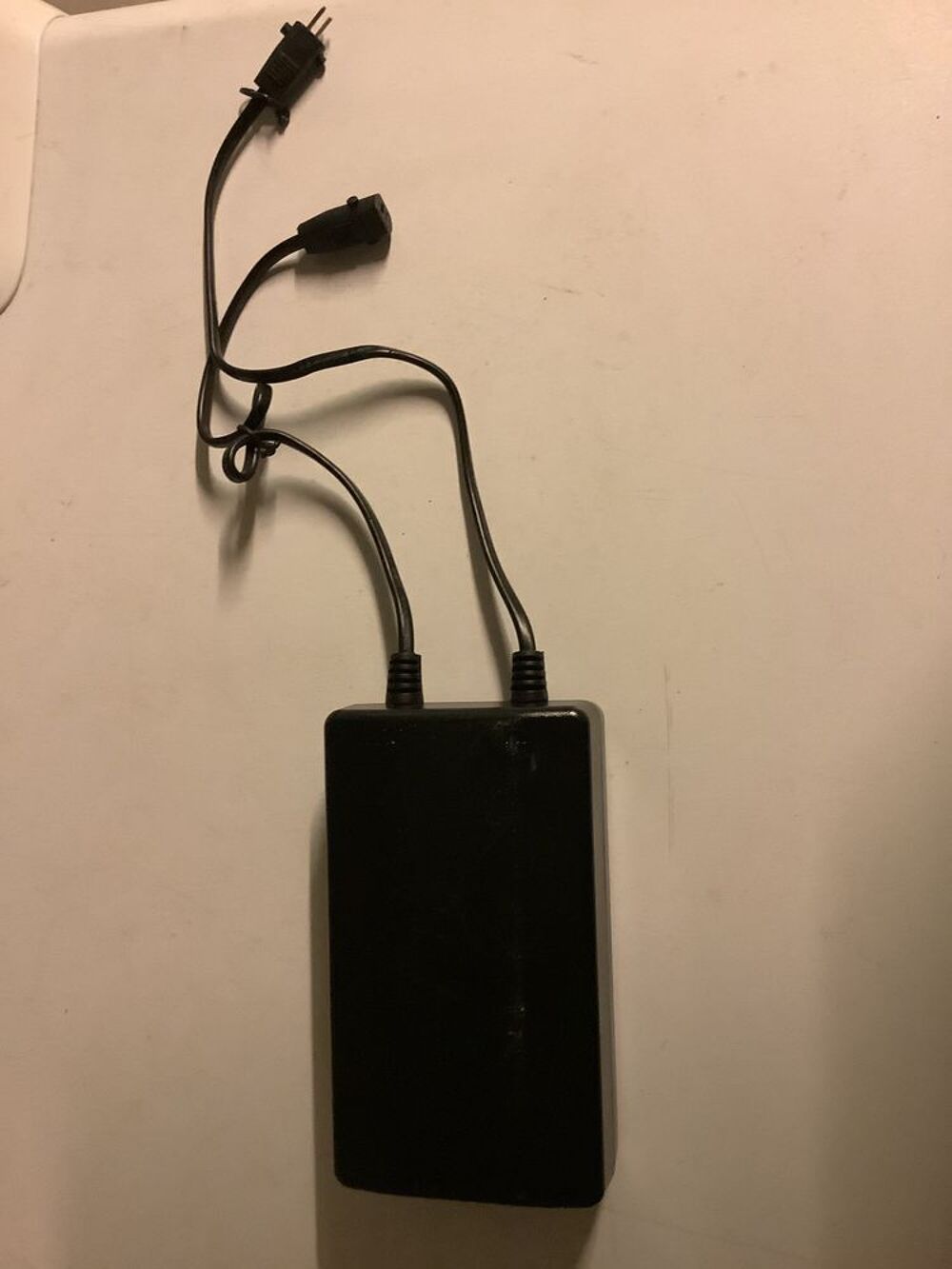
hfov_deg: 45.4
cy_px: 634
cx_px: 476
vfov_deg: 58.3
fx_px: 1137
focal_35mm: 31
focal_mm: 3.3
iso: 400
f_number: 2.4
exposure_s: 1/25
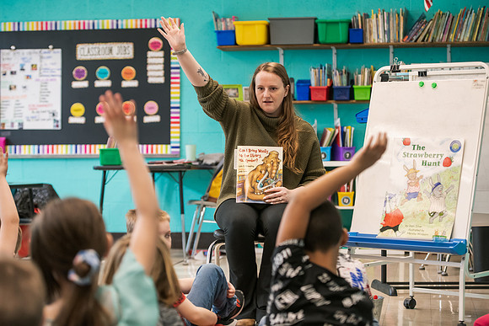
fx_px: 1155
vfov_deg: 16.1
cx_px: 244
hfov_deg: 23.9
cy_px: 163
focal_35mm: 85
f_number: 3.2
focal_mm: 85
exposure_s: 1/200
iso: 1600
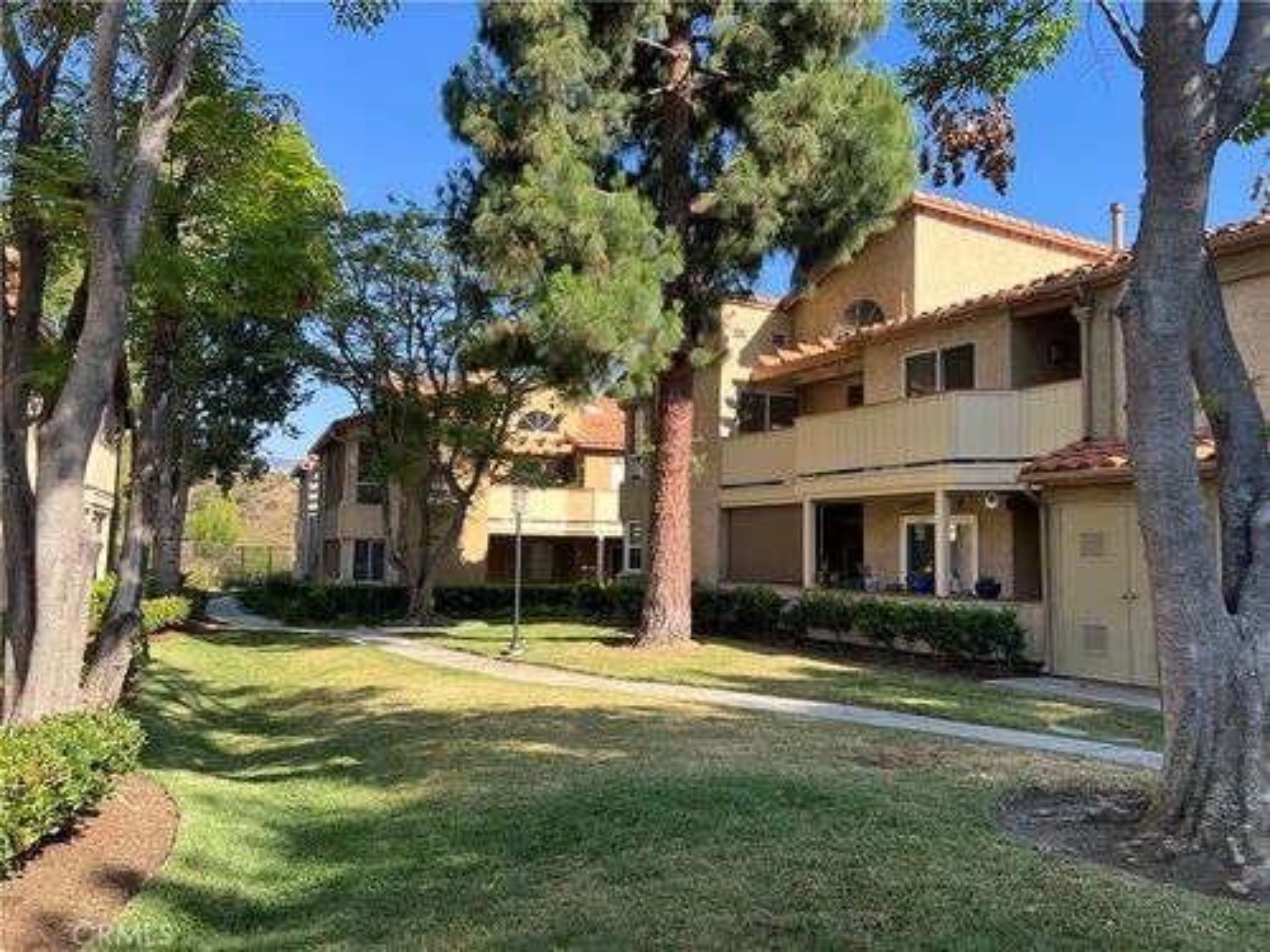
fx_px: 954
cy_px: 476
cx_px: 635
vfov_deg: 53.1
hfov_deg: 67.3
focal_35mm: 26
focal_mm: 5.7
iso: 50
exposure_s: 1/1344
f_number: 1.5
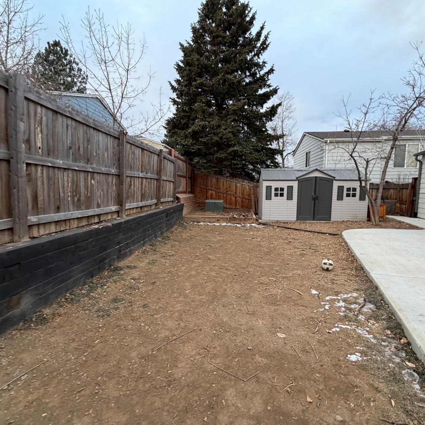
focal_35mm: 17
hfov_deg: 83.9
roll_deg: +1.3
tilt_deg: -2.2
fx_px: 236
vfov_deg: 84.0
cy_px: 215
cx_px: 219
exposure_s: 1/121
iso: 200
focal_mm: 2.22
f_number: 2.2
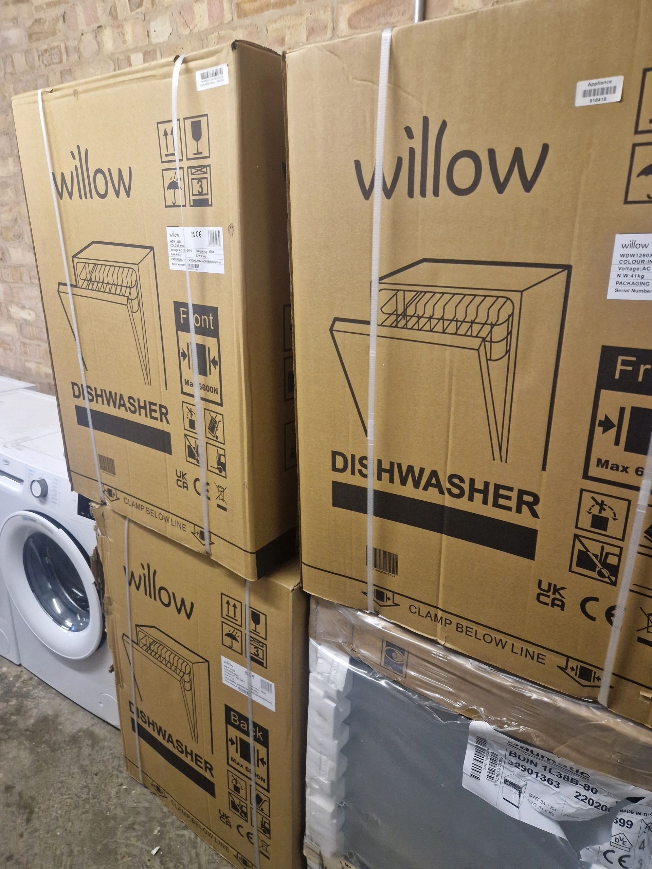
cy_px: 434
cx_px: 326
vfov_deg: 73.9
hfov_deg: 58.9
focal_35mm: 23
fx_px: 578
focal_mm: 5.4
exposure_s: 1/100
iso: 640
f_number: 1.8
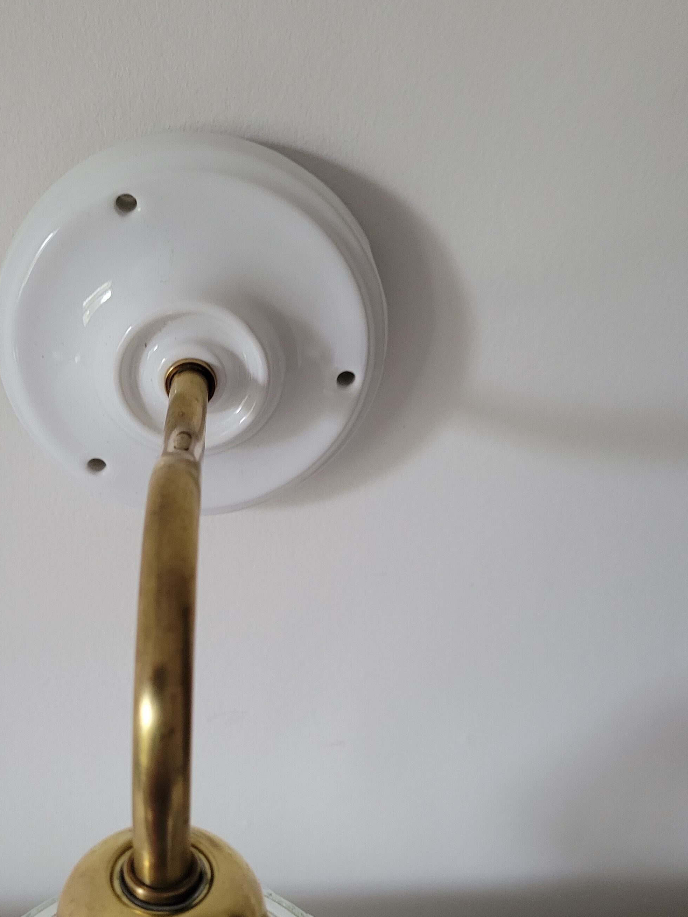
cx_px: 205
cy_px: 587
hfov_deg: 35.4
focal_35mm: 40
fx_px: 1060
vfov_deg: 46.3
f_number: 1.8
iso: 400
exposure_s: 1/50
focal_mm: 5.4
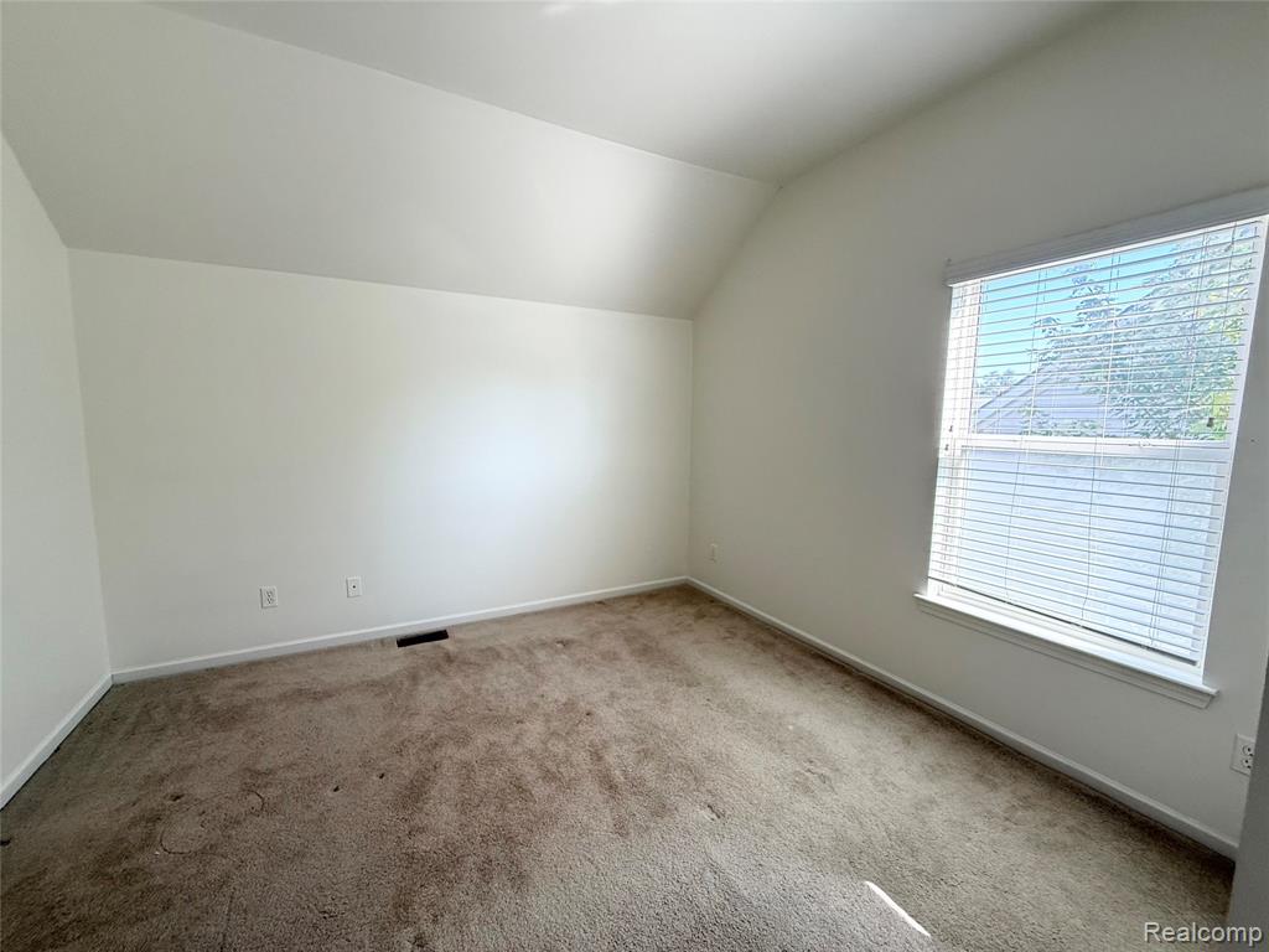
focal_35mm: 14
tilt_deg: -6.4
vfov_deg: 85.7
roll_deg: -0.3
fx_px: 513
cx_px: 634
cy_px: 476
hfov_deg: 102.1
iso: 80
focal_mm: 2.22
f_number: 2.2
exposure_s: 1/99
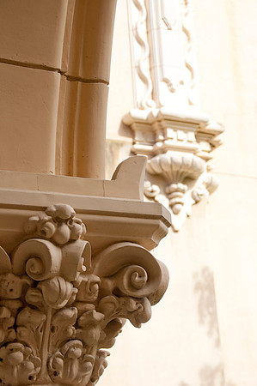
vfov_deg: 24.2
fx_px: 902
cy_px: 193
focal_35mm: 84
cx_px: 128
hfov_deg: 16.2
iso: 200
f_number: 6.3
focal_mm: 56
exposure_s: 1/640
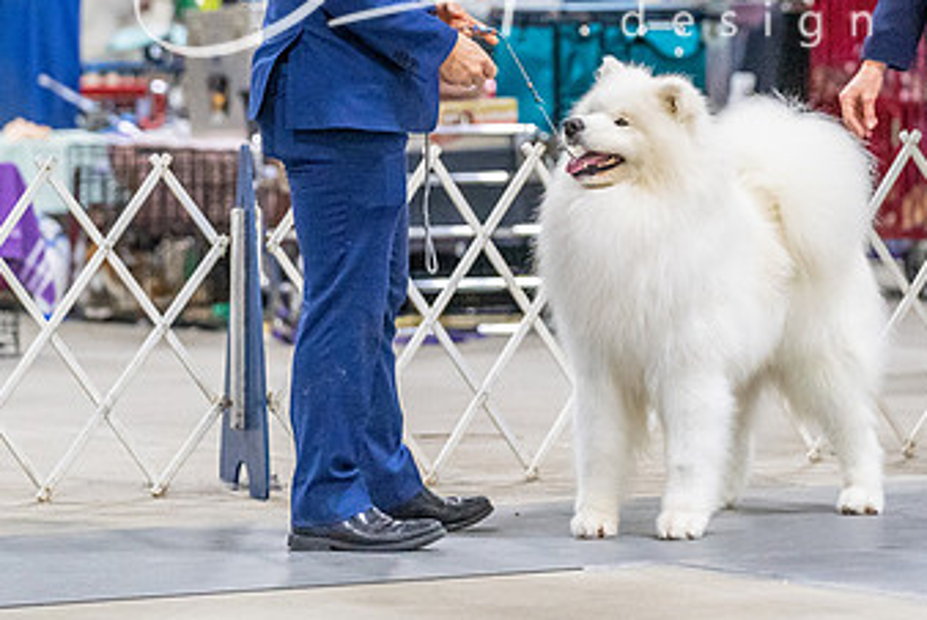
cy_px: 106
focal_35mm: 266
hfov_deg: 7.7
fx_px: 6855
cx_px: 532
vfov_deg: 5.2
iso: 6400
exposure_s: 1/320
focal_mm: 155
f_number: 3.2
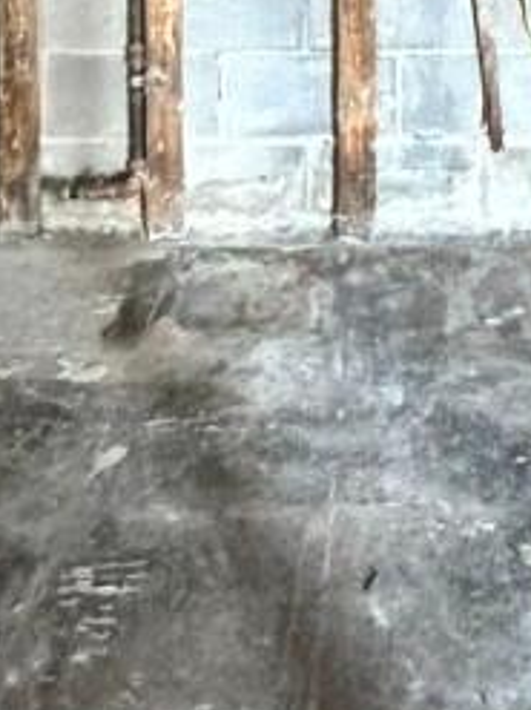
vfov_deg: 26.1
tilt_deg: -1.0
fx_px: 1187
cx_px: 425
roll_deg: -0.5
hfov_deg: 24.8
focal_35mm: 58
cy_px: -308
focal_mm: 2.22
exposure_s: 1/40
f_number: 2.2
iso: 1250
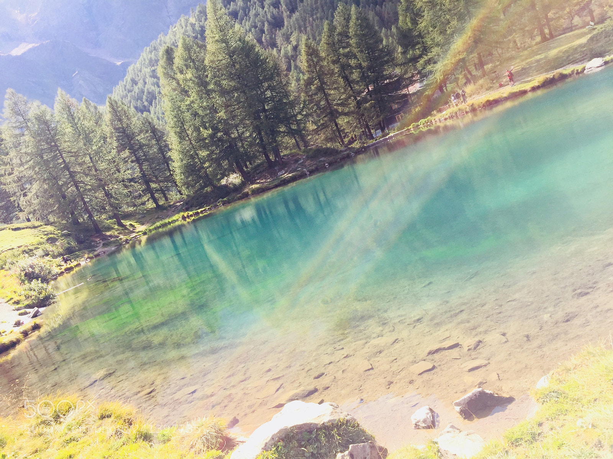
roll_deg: +21.1
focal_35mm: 29
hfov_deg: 61.7
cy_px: 230
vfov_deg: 48.2
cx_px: 306
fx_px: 514
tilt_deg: -9.0
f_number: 2.2
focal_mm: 4.15
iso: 32
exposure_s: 1/465
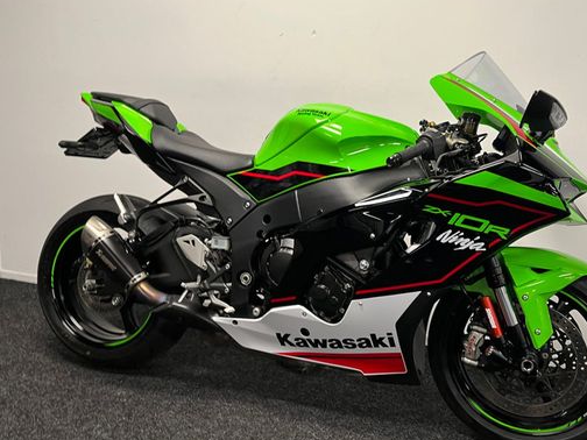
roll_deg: -1.8
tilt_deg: -9.0
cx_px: 354
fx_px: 560
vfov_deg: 42.9
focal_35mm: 33
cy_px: 213
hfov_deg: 54.9
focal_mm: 5.1
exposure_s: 1/50
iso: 80
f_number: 1.6
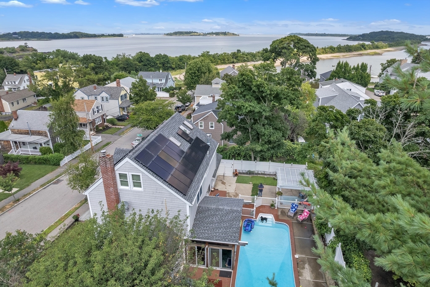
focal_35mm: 22
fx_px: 263
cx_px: 215
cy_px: 144
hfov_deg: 78.6
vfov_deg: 57.2
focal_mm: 8.38
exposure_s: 1/640
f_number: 2.8
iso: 100
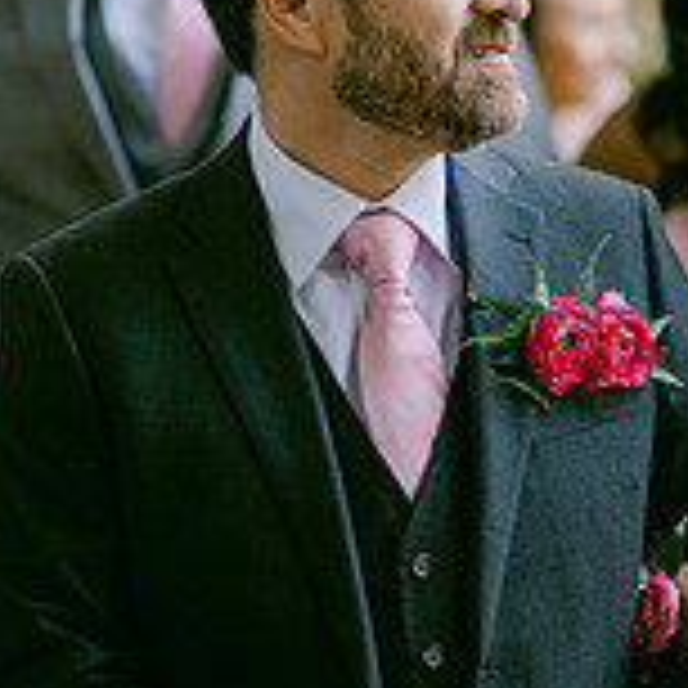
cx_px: 416
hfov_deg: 8.3
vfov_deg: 8.2
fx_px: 4767
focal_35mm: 212
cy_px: 148
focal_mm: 85
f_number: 2
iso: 800
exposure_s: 1/200
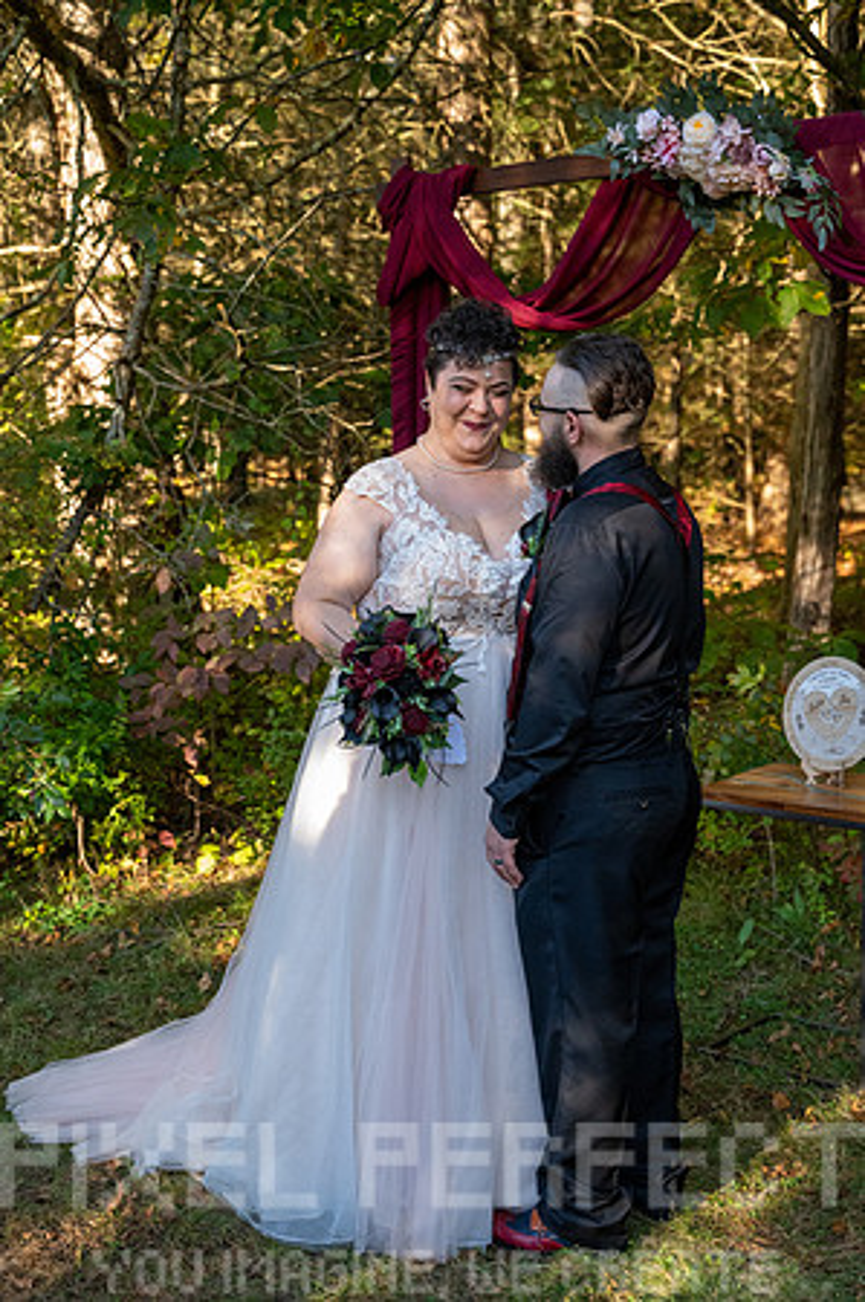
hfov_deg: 28.0
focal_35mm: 48
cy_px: 651
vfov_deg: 41.2
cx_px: 432
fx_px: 1734
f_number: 4
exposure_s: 1/3200
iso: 6400
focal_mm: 48
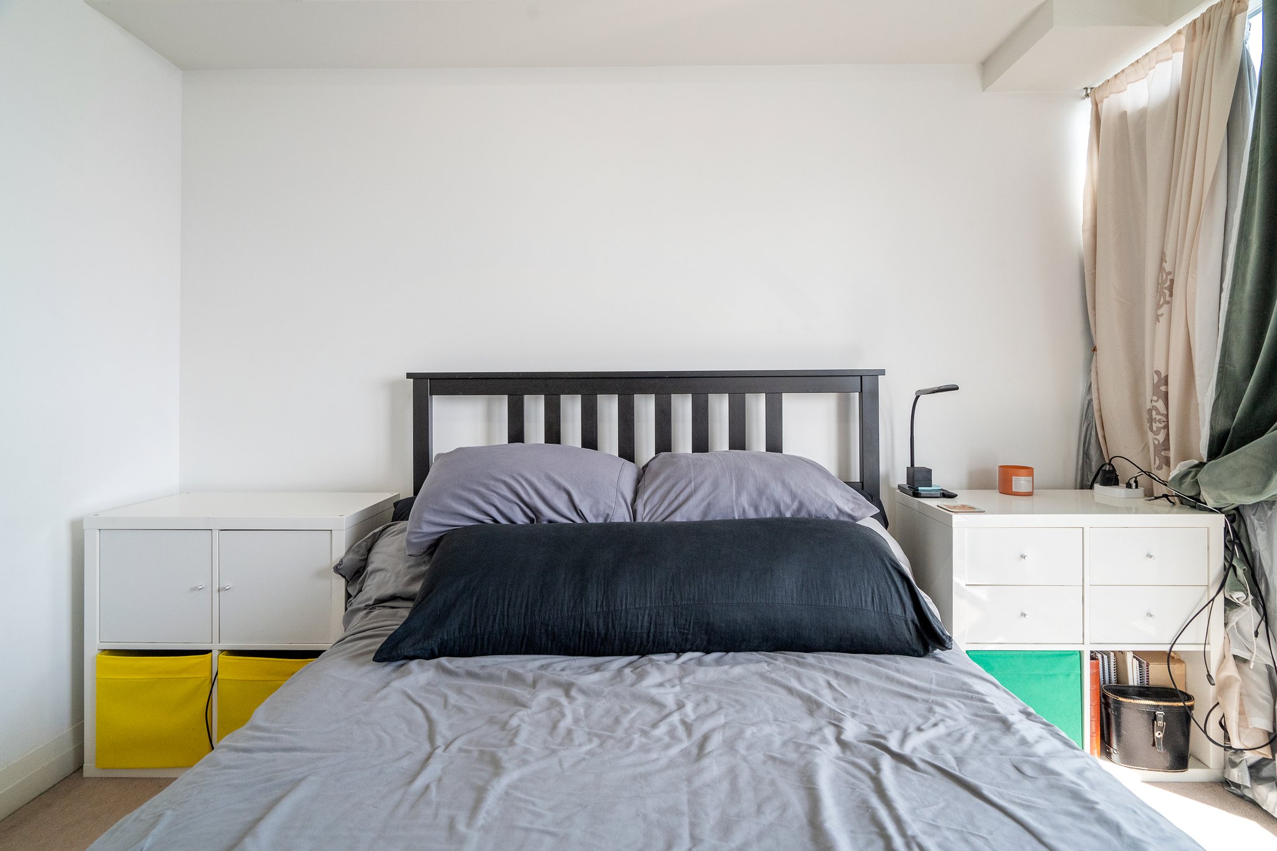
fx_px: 567
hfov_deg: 96.7
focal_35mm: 16
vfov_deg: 73.7
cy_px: 426
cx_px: 638
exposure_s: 1/30
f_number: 8
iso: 1600
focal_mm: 16
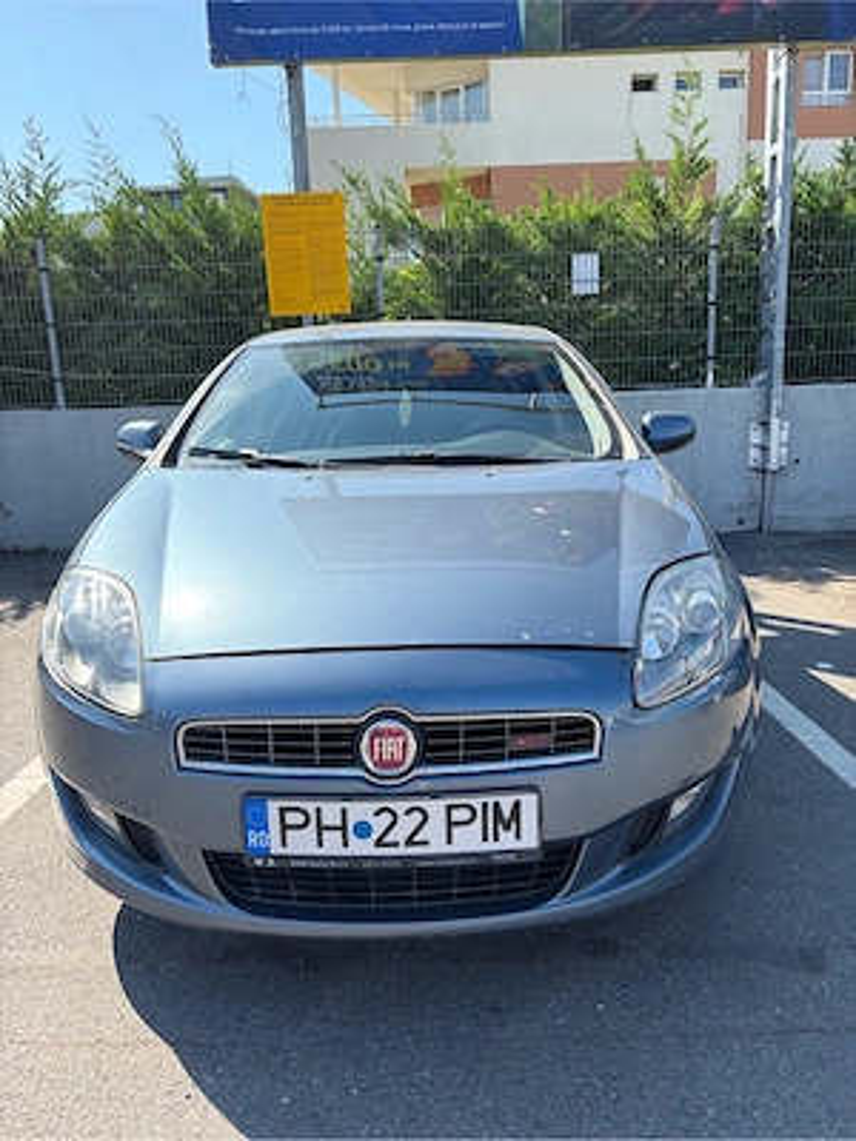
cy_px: 570
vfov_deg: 67.3
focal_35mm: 26
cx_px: 428
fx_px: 857
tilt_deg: -10.0
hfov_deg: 53.1
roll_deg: +2.6
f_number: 1.6
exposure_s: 1/701
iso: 64
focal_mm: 5.96
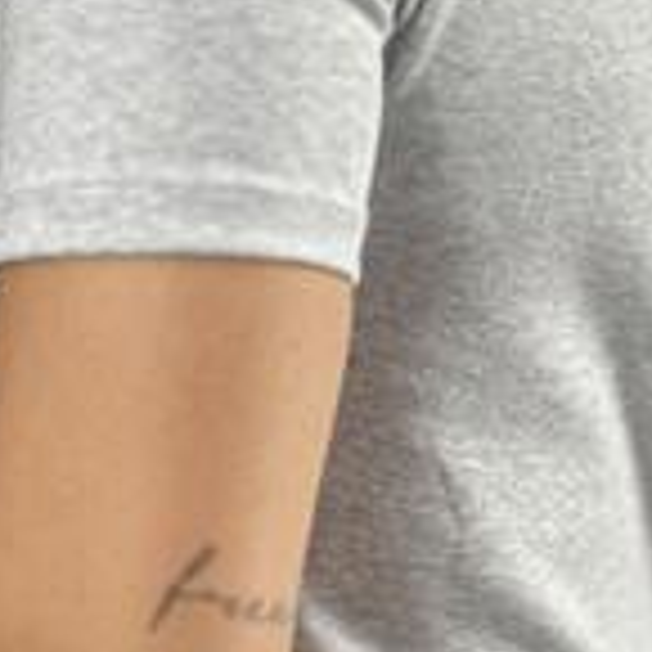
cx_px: 459
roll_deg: +0.0
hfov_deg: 9.0
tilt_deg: -3.1
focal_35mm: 194
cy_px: 362
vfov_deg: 9.0
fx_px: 4134
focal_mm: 9
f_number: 2.8
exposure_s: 1/100
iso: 100
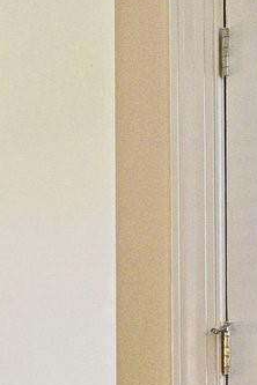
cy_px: 423
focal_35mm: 86
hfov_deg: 9.5
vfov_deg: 22.3
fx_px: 921
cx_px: -639
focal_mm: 14
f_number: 8
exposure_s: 1/30
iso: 100
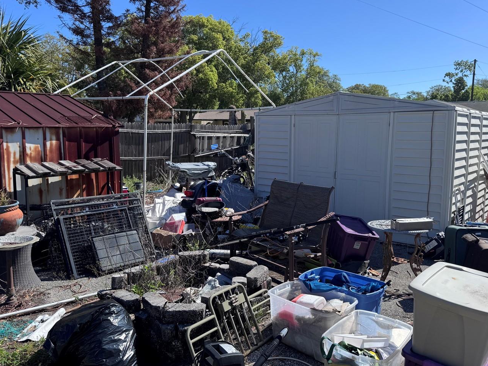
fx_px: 423
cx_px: 254
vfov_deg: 46.8
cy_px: 177
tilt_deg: -6.7
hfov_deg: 59.9
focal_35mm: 30
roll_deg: -0.6
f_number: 1.78
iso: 80
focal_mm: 6.76
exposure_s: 1/3802
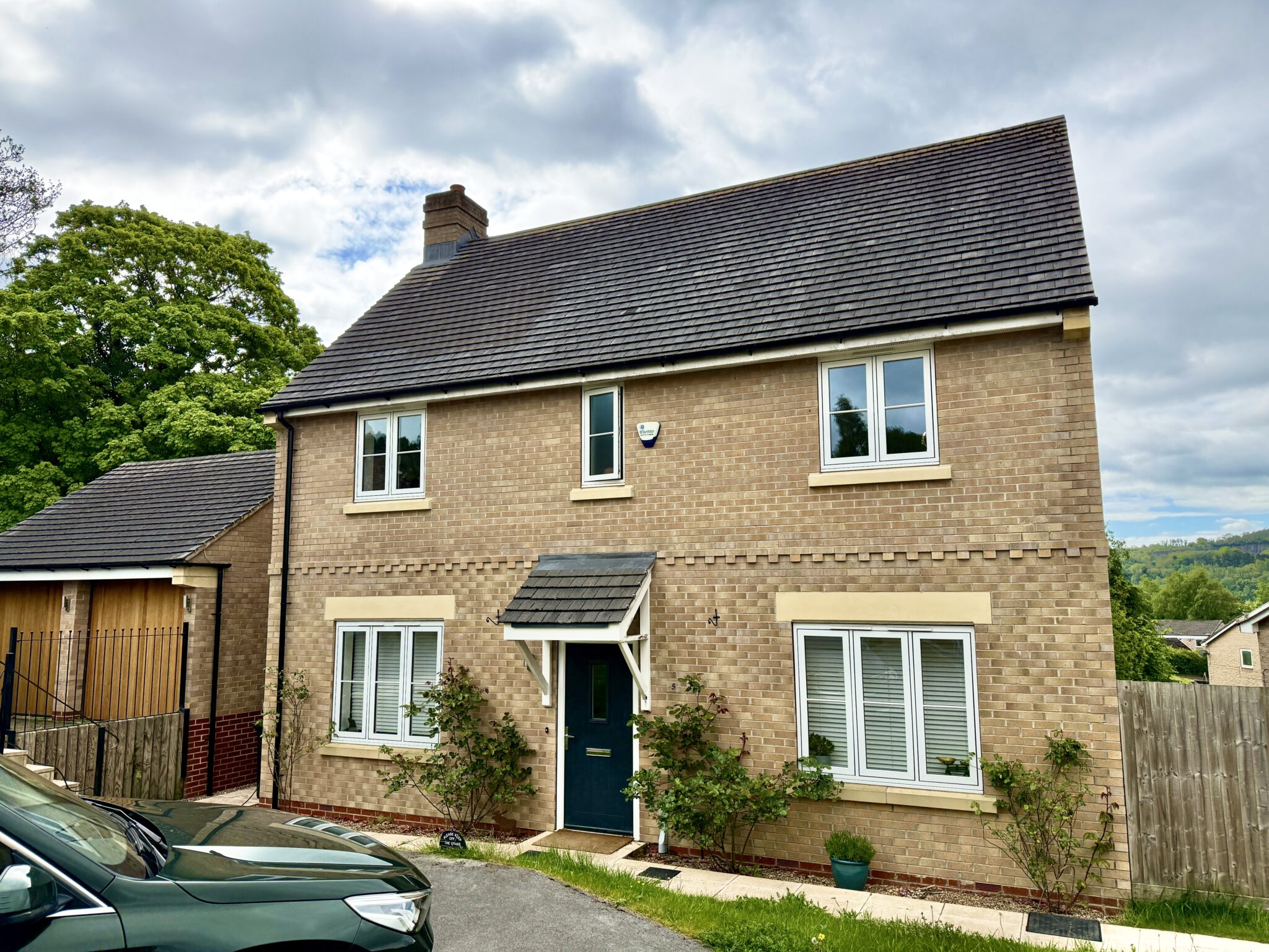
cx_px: 634
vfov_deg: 56.8
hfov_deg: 71.6
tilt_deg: +6.6
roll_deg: +0.4
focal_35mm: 24
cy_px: 476
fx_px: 880
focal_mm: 6.76
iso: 100
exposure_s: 1/5319
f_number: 1.78
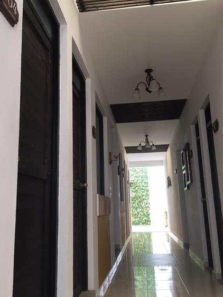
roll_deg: +0.4
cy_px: 147
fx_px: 283
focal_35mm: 33
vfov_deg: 55.3
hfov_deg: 43.0
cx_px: 112
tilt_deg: +12.9
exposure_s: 1/30
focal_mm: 4.15
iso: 25
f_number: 2.2
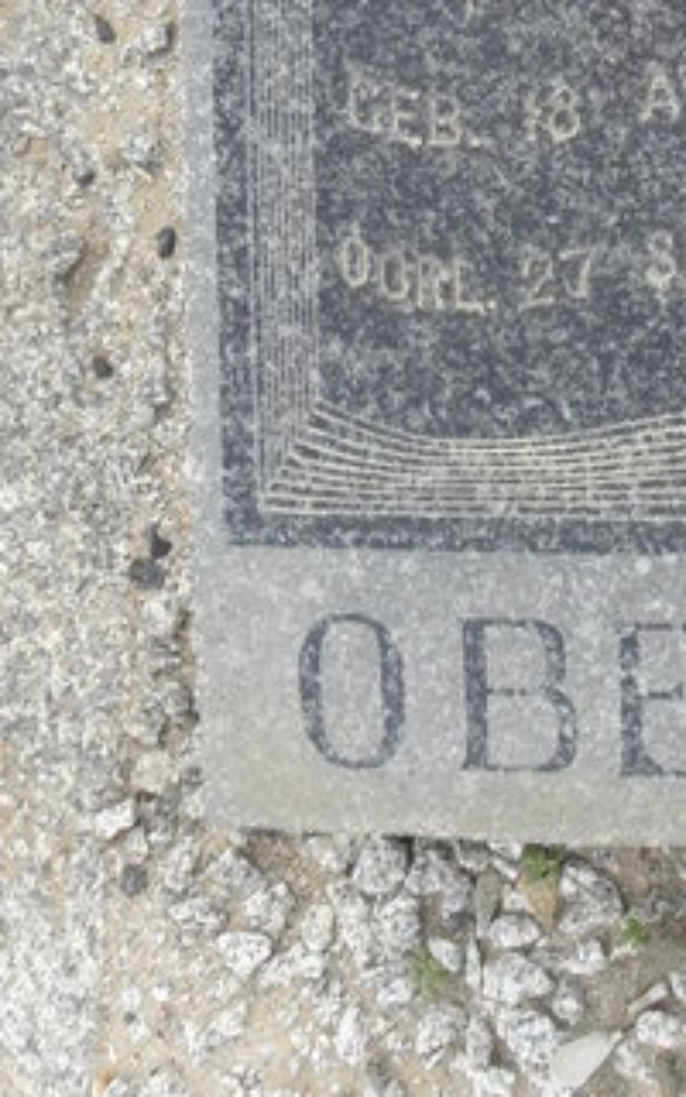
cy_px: 55
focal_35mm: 69
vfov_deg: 28.3
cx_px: 1019
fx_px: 2064
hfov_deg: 17.1
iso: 64
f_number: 3.5
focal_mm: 4.6
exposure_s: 1/60
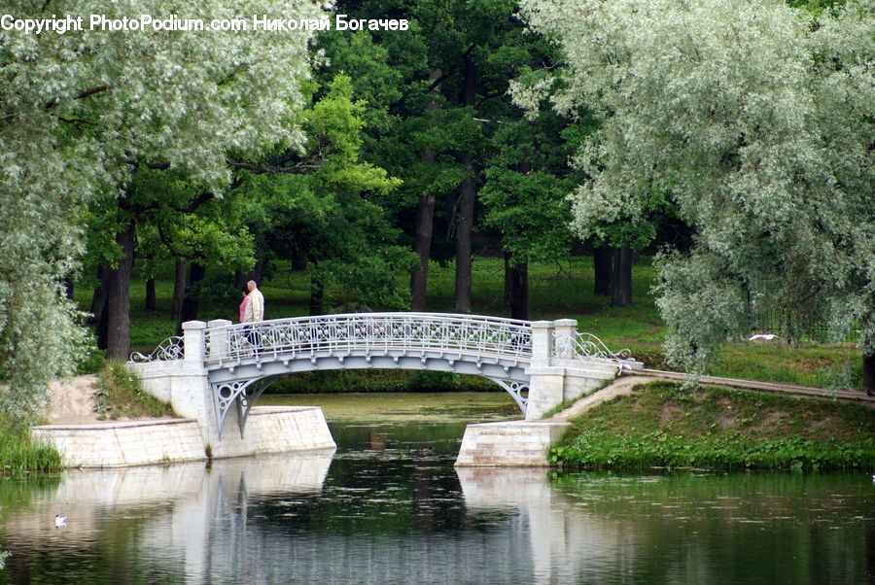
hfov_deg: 6.5
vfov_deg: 4.4
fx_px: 7664
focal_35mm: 315
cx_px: 438
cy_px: 292
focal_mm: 210
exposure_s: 1/400
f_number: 5.6
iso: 200
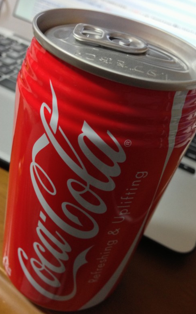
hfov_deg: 35.4
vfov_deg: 54.0
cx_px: 97
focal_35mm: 36
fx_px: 308
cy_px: 160
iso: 320
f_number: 2.4
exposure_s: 1/20
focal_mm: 4.13
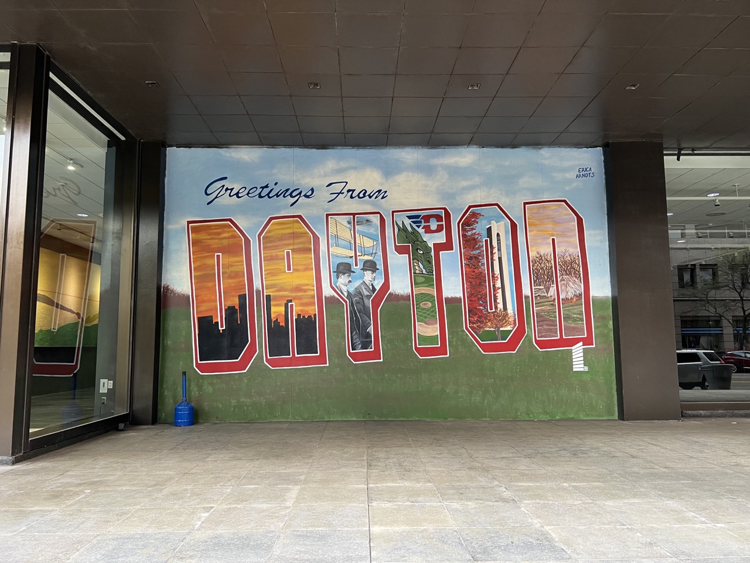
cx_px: 375
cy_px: 282
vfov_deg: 53.1
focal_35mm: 26
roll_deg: +0.6
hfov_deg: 67.3
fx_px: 563
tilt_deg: +3.1
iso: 125
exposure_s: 1/83
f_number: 1.5
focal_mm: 5.7
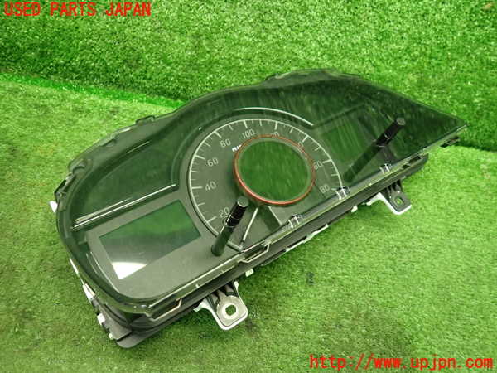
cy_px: 186
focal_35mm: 25
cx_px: 248
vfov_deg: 54.9
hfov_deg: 69.4
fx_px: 359
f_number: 2
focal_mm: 4.5
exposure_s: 1/30
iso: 320
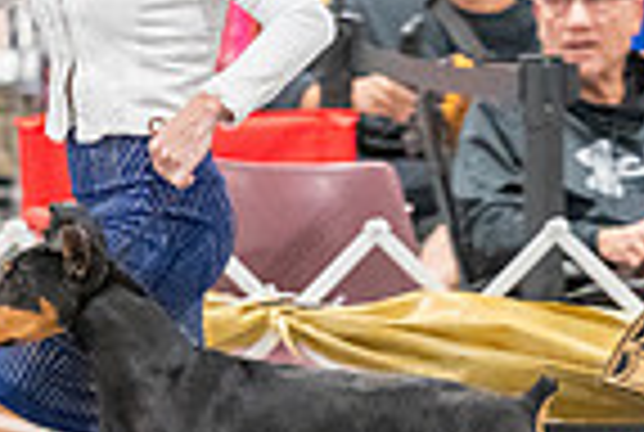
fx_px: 14520
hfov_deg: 2.5
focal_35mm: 810
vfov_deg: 1.7
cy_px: 254
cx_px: 180
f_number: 2.8
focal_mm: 200
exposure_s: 1/250
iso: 8000
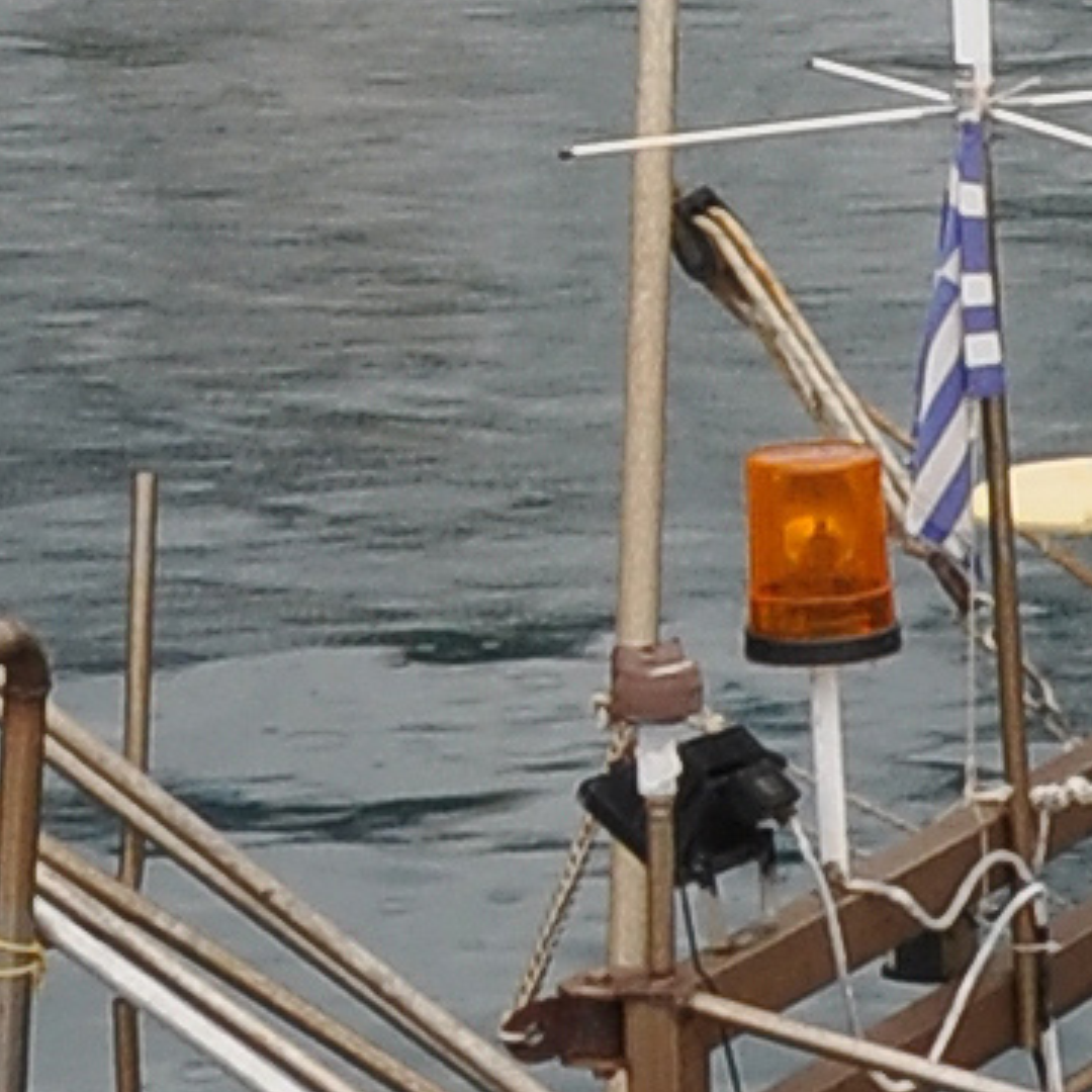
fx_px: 9743
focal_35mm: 273
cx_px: 1401
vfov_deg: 6.3
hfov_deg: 6.4
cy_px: -871
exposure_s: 1/100
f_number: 11
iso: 200
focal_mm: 18
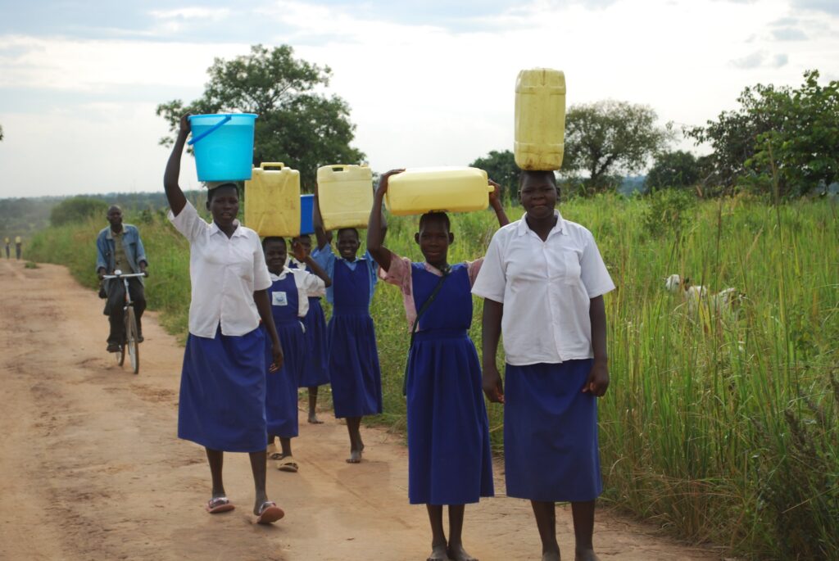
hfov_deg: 27.0
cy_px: 280
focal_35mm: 75
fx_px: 1750
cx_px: 420
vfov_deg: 18.2
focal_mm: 50
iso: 100
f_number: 5.6
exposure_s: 1/200
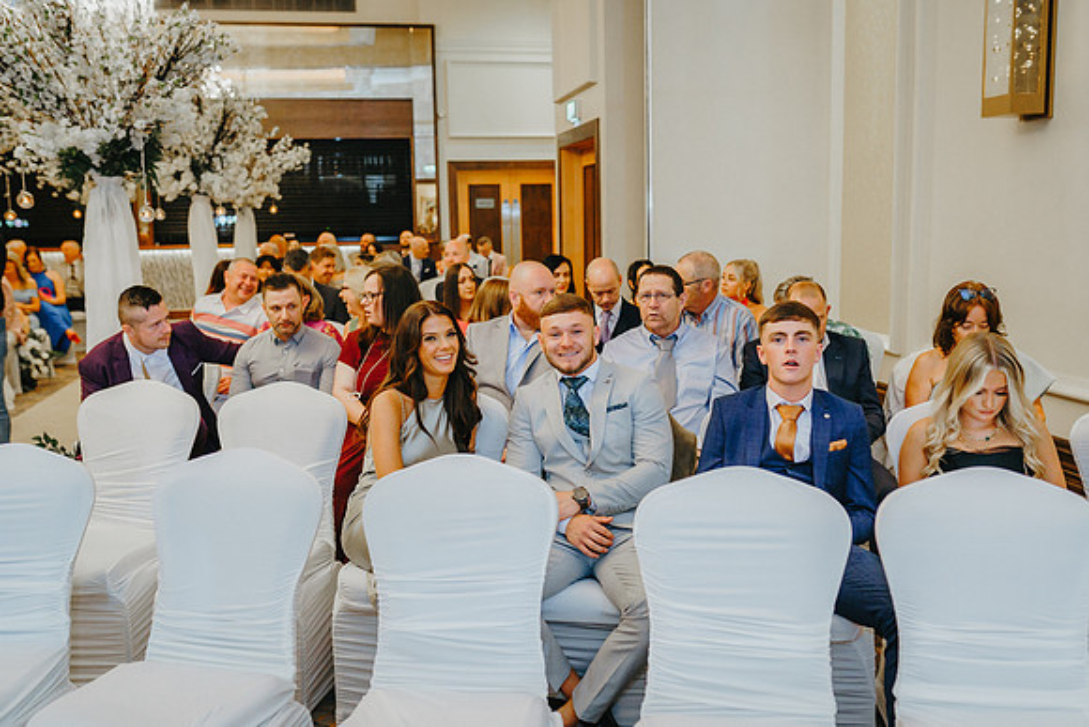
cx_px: 544
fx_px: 1059
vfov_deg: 37.9
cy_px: 364
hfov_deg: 54.4
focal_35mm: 35
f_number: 2.5
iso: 2000
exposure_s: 1/200
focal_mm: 35
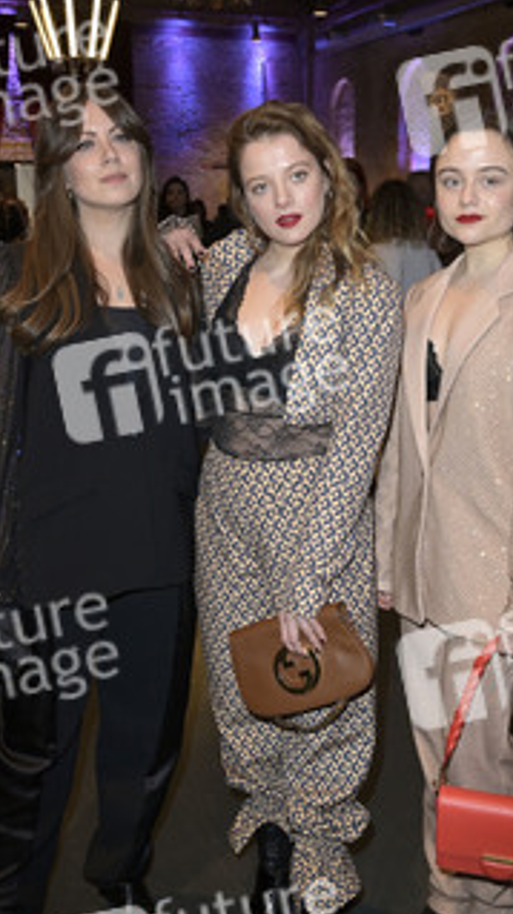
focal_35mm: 42
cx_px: 284
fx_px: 1018
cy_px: 519
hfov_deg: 28.3
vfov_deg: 48.3
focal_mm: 32
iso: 2500
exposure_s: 1/80
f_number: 5.6
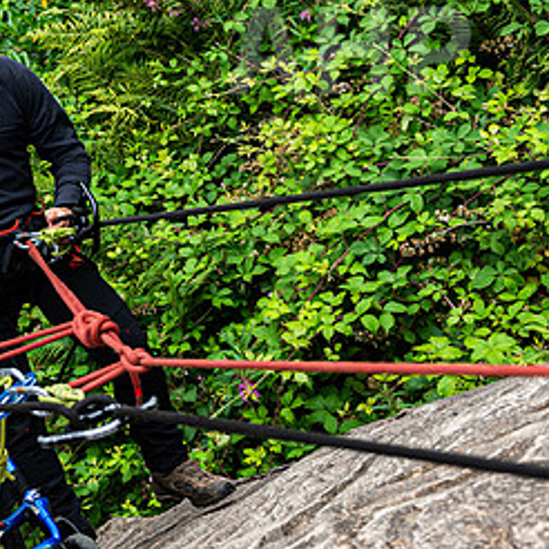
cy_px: 315
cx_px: -76
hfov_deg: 22.5
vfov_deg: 24.0
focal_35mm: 72
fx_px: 1292
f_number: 4
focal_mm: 36
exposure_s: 1/800
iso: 250
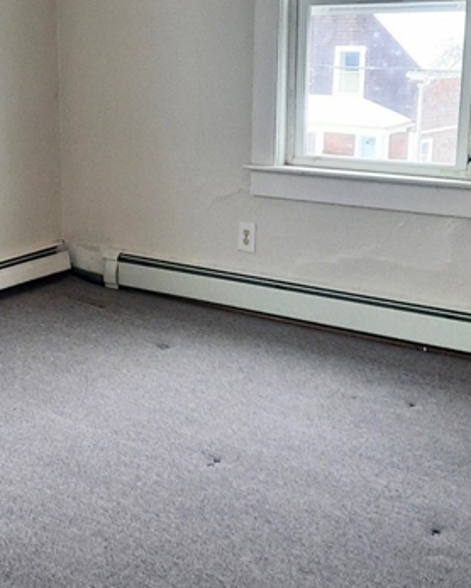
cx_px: 105
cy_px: 239
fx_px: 940
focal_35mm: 54
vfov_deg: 34.6
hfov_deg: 27.6
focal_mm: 4.6
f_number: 2
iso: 320
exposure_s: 1/50
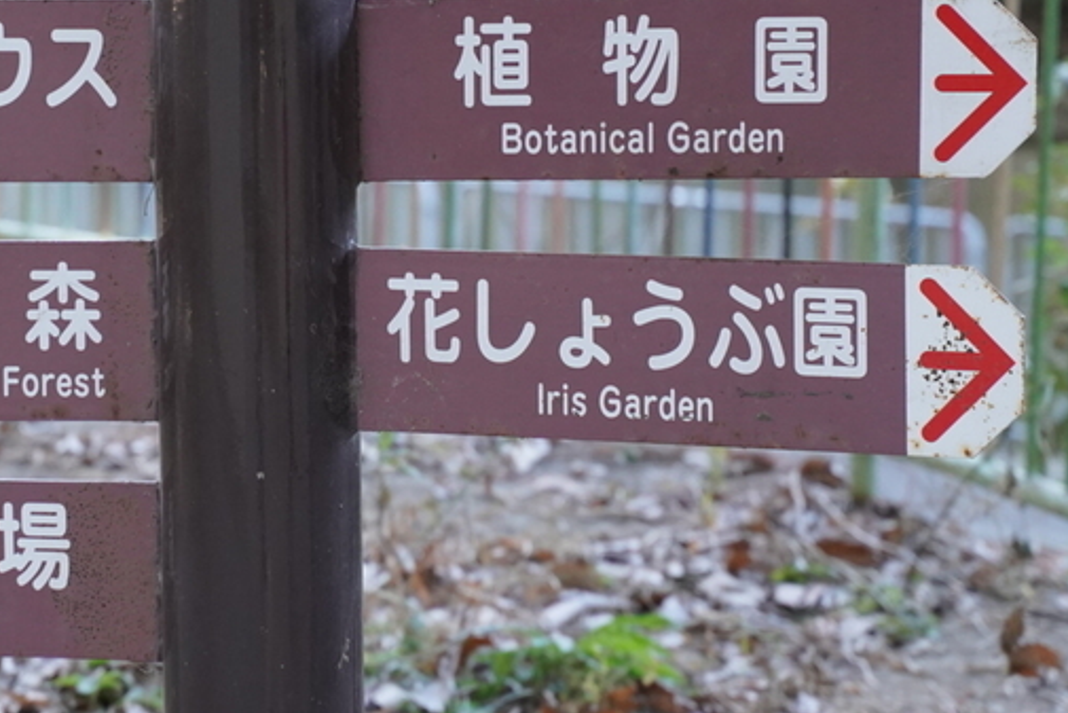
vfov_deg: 9.0
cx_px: 362
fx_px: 4510
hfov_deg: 13.5
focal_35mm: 152
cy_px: 180
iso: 2500
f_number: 4
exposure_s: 1/320
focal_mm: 75
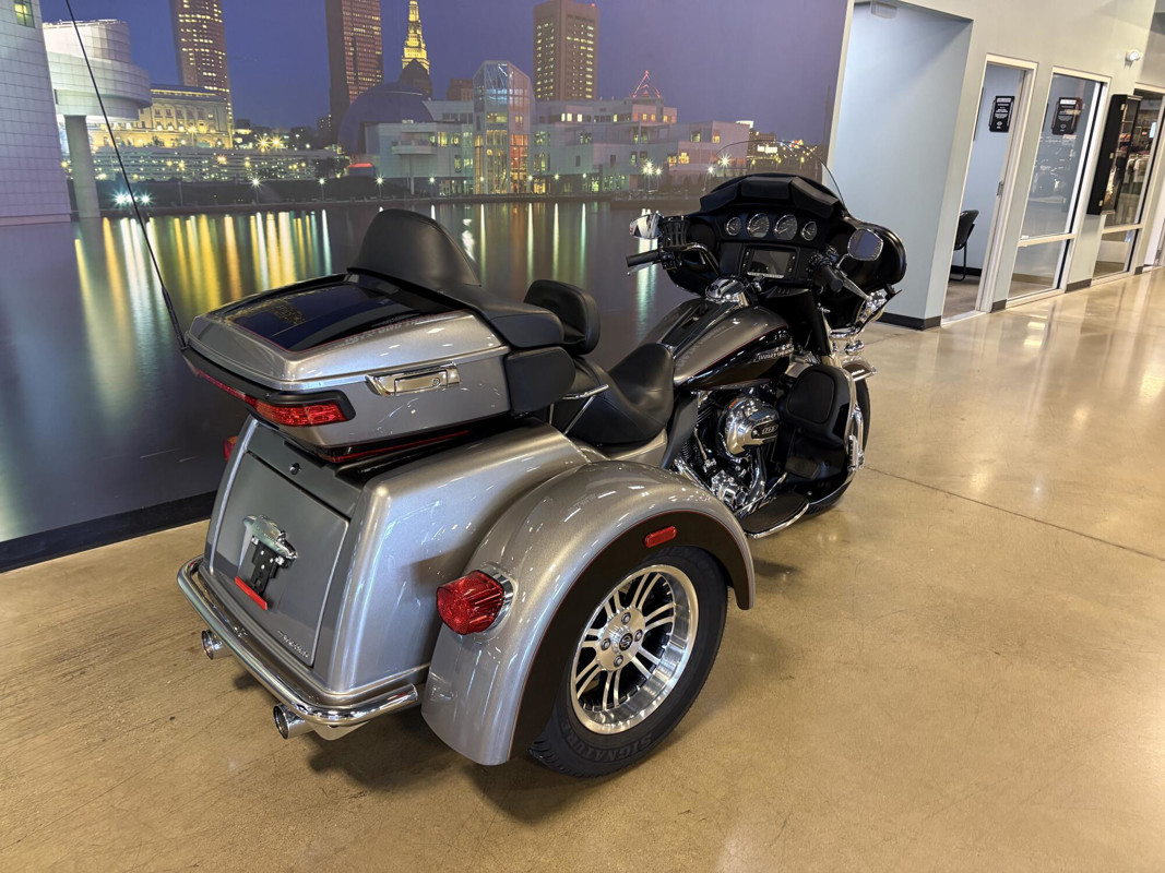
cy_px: 436
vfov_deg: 53.1
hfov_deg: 67.3
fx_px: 875
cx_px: 582
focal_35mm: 26
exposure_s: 1/60
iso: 250
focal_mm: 5.96
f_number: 1.6
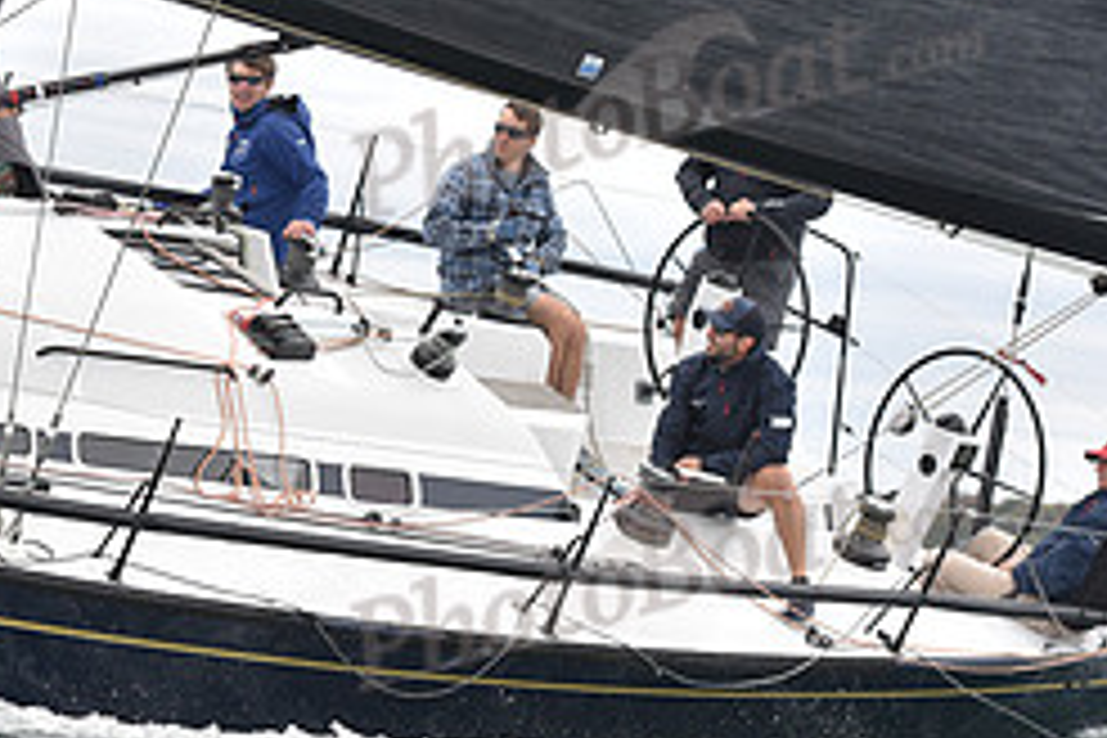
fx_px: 6242
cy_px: 403
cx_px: 122
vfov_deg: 6.8
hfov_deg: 10.1
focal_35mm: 203
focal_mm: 86
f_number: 4
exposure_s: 1/1000
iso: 320
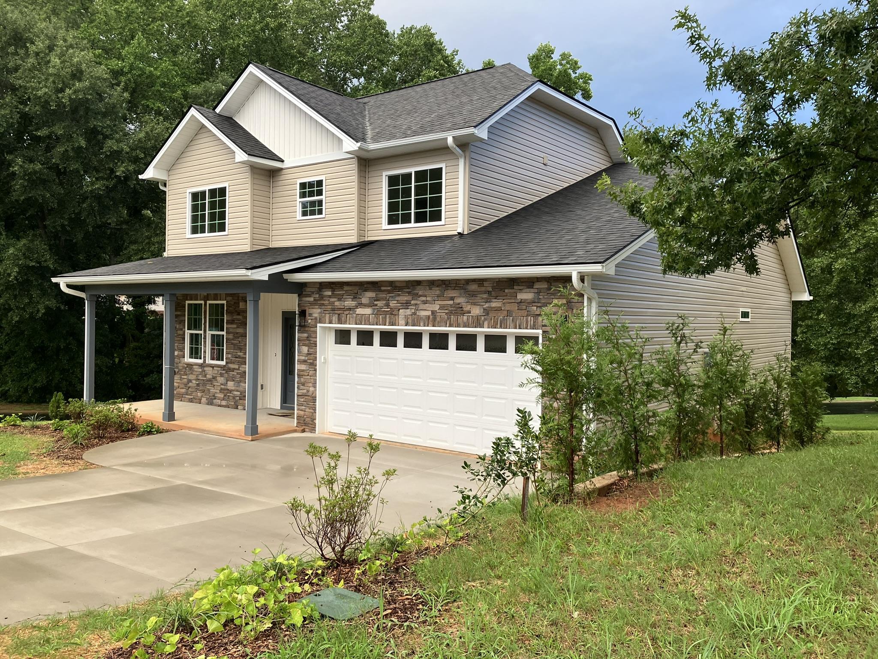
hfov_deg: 63.4
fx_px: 710
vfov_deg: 49.7
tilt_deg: -0.4
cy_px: 330
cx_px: 439
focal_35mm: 28
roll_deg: -0.9
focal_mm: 3.99
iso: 50
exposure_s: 1/62
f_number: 1.8
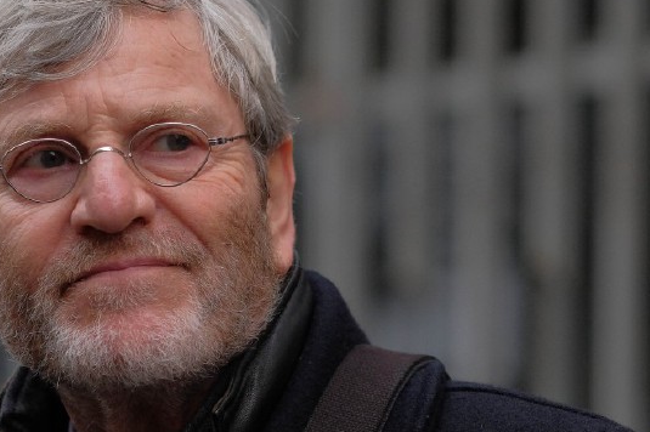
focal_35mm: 202
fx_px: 3645
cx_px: 205
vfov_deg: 6.8
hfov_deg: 10.2
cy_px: 240
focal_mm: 90
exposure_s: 1/2000
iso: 1250
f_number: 2.2
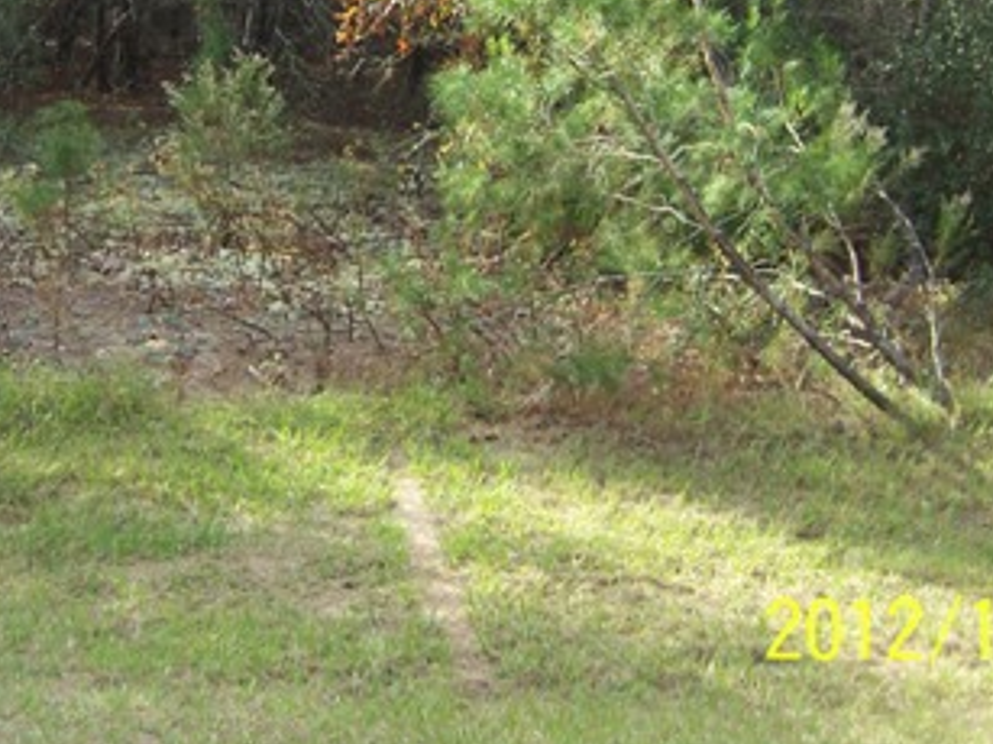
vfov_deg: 19.2
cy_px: 58
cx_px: 243
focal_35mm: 75
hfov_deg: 25.7
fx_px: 2151
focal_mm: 6.2
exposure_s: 1/200
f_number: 2.8
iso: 80
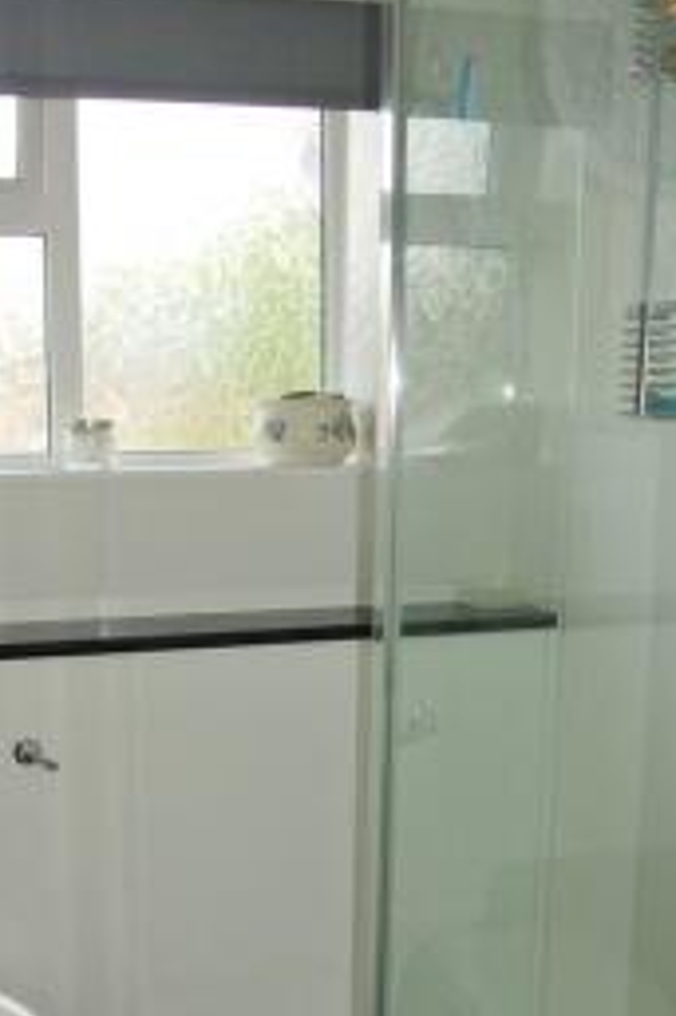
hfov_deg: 28.9
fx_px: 1297
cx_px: 194
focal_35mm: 46
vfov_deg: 42.4
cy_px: 646
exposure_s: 1/60
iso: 100
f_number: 5
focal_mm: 10
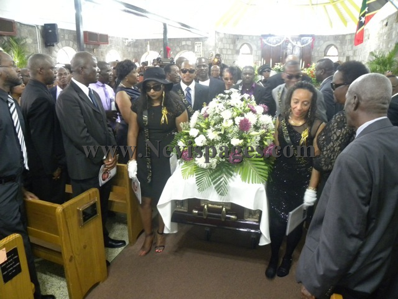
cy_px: 150
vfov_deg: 53.1
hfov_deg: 67.3
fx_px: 299
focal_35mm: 26
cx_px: 199
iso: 400
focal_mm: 4.6
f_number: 2.8
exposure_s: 1/14.4
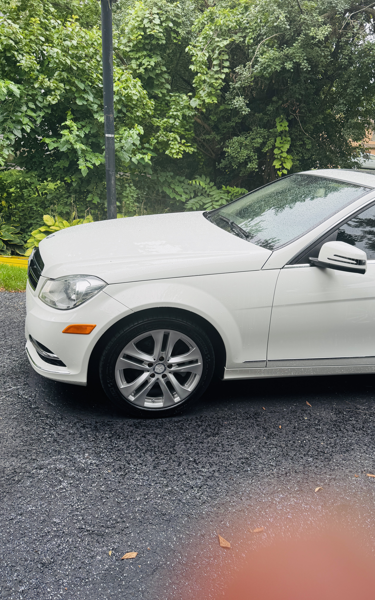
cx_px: 213
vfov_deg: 70.4
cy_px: 298
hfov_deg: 47.5
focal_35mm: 26
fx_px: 425
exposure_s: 1/123
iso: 50
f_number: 1.78
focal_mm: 6.76
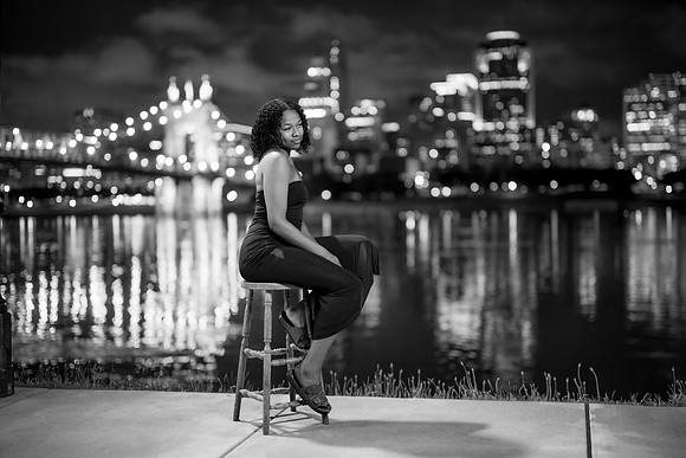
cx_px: 343
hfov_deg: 39.6
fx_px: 953
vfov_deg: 27.0
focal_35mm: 50
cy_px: 229
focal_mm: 50
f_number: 1.2
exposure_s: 1/50
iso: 320
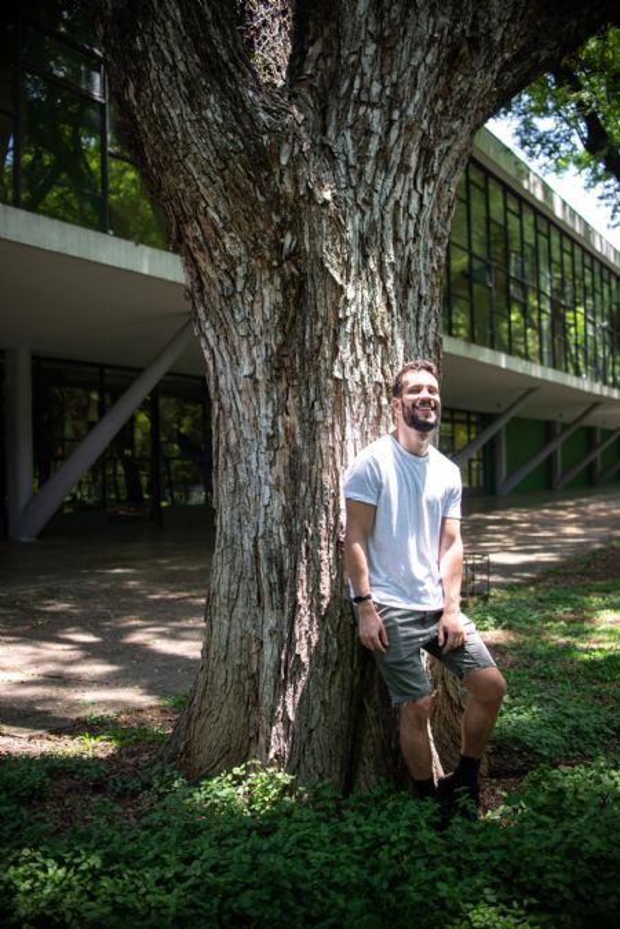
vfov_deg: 54.4
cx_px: 310
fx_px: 903
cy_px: 464
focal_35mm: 35
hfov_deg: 37.9
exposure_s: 1/250
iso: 200
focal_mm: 35
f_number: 2.8
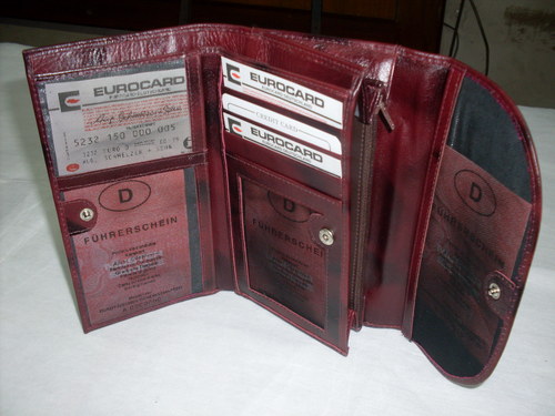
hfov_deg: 49.0
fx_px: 609
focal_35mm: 38
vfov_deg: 37.7
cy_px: 208
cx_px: 278
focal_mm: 6.3
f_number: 2.8
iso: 100
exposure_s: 1/45
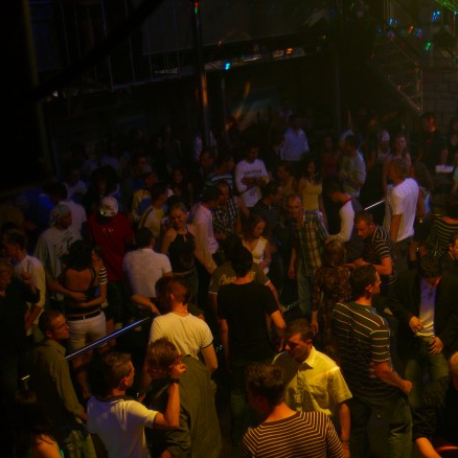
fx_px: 689
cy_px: 224
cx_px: 287
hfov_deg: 36.6
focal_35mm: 46
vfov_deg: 36.8
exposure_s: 1/8
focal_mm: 7.9
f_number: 2.8
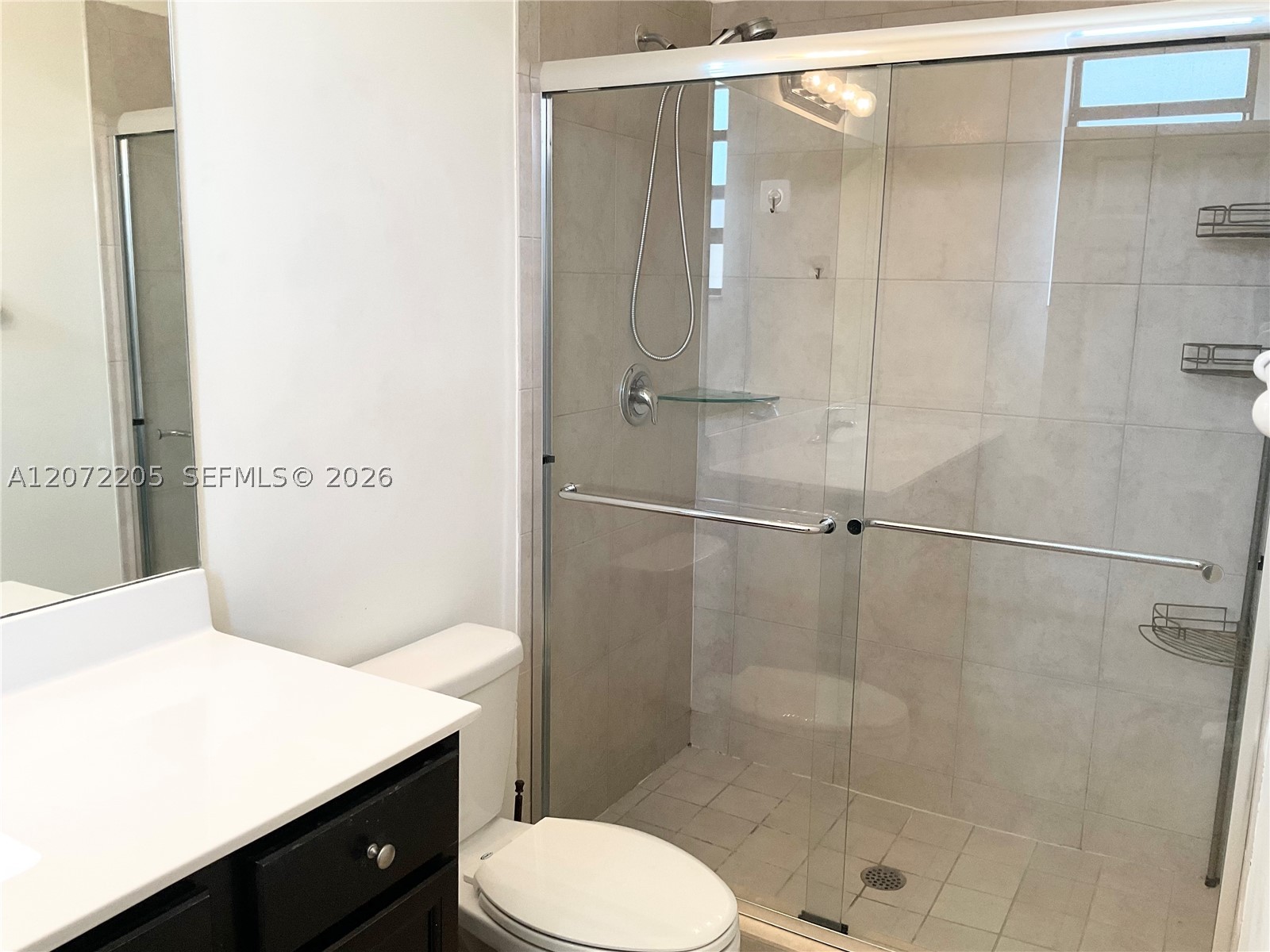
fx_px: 1064
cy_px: 476
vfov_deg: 48.2
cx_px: 635
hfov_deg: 61.7
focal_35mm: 29
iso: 64
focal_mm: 3
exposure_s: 1/60
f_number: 1.8
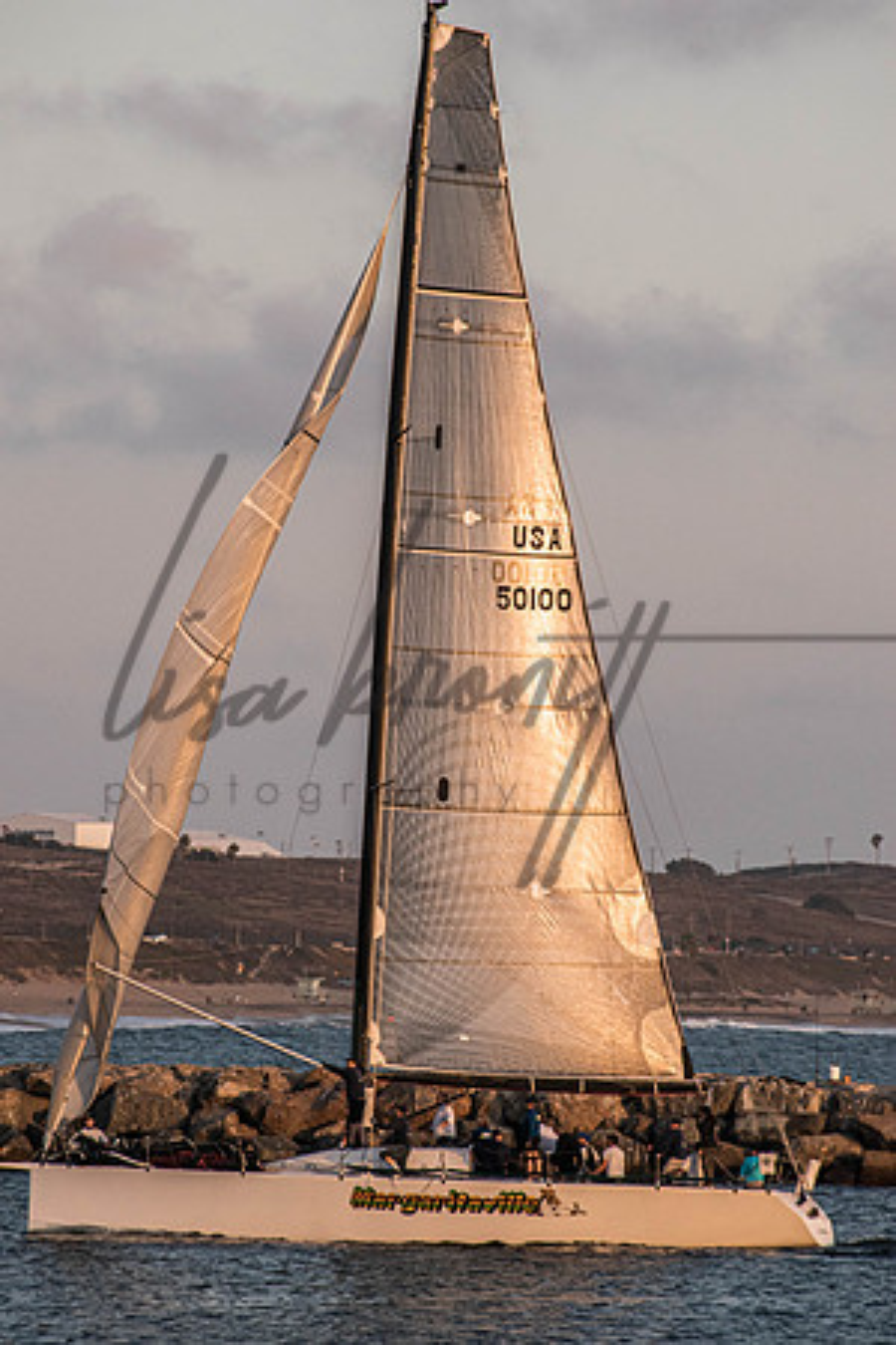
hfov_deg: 4.8
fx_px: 10639
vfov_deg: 7.2
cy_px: 672
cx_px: 448
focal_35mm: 285
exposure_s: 1/160
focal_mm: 190
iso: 1600
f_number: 10
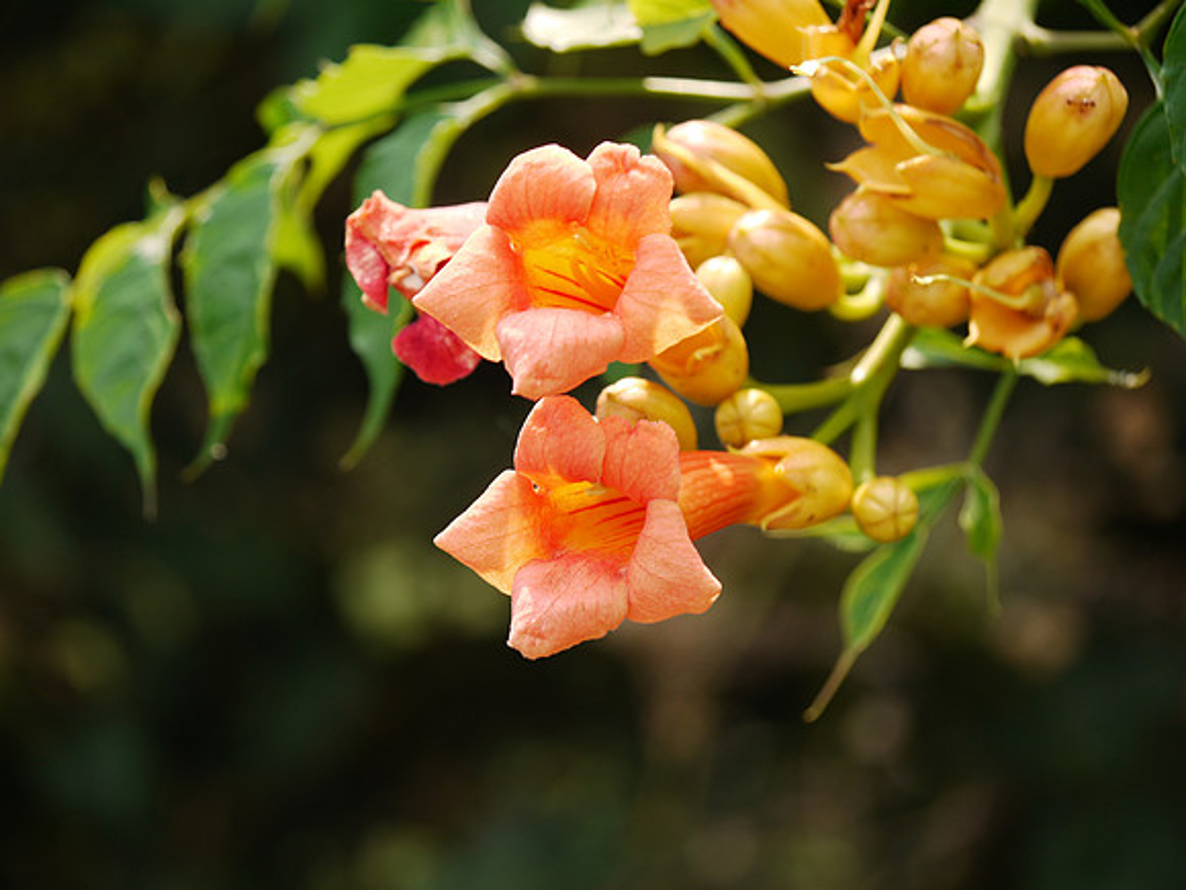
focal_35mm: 300
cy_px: 445
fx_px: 10278
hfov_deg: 6.6
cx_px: 593
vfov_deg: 5.0
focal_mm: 150
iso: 100
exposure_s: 1/160
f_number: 5.6
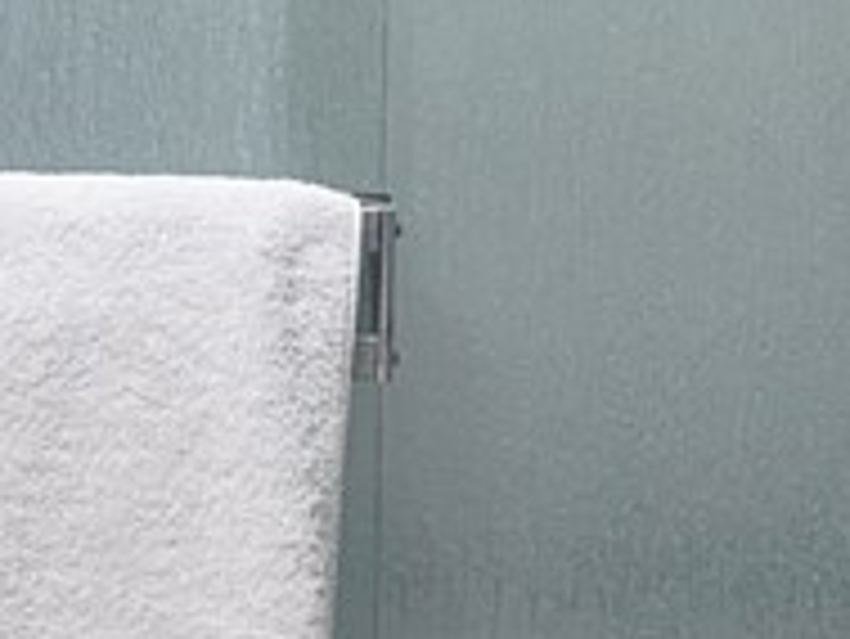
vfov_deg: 10.4
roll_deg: -0.3
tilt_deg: -3.2
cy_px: -40
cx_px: 27
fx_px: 3464
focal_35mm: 141
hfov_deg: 13.8
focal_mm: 5.7
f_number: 1.5
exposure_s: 1/120
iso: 50
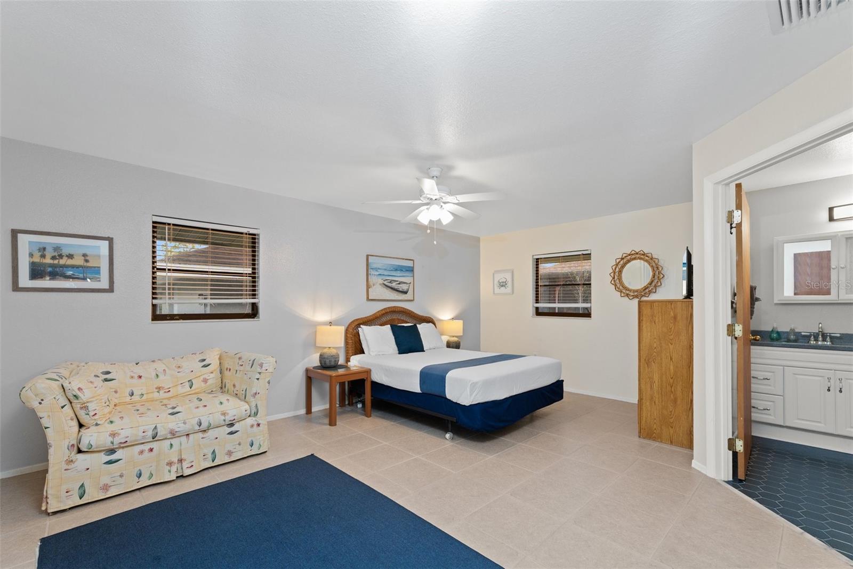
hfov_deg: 100.4
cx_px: 426
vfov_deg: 77.3
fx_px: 355
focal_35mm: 15
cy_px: 284
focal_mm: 10
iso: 250
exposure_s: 1/13
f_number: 5
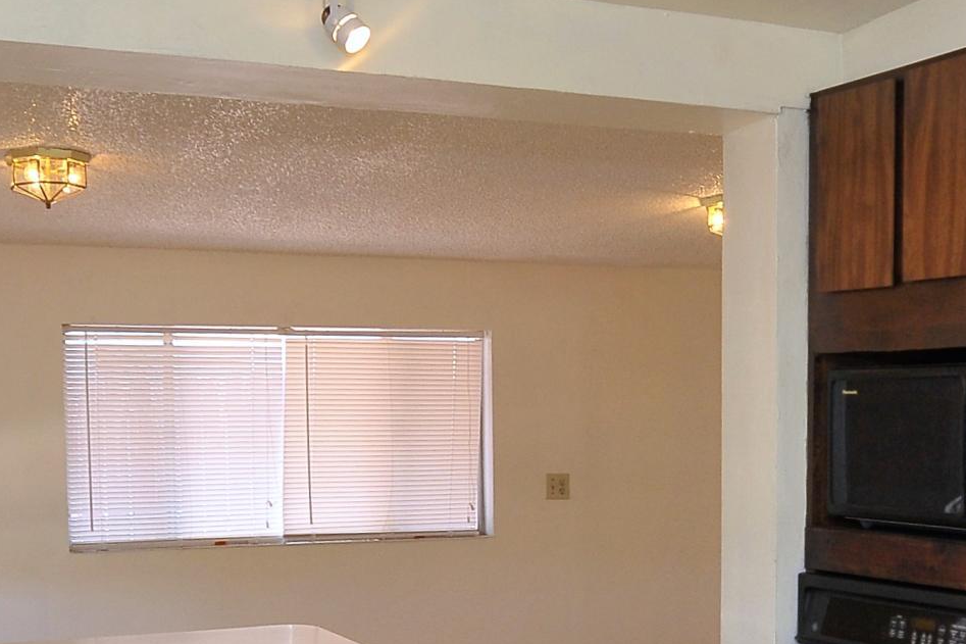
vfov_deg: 23.1
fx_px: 1529
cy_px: 589
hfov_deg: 34.9
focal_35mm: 57
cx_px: 611
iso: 800
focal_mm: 18
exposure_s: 1/30
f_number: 9
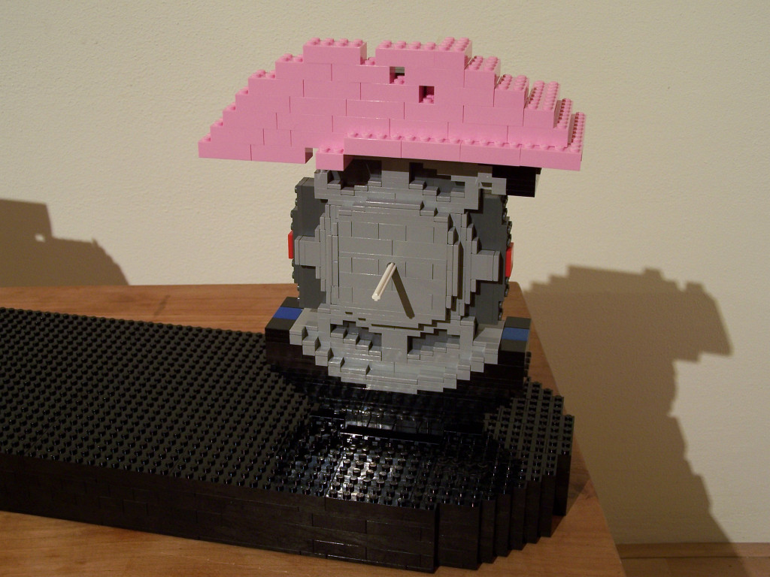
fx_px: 1068
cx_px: 385
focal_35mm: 48
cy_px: 288
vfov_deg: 30.3
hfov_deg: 39.7
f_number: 3
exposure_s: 1/2
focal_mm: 8
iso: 80
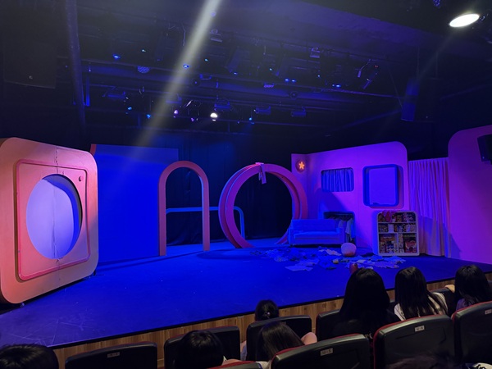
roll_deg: +2.1
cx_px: 246
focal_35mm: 24
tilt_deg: +1.3
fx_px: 341
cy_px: 184
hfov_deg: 71.6
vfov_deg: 56.8
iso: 800
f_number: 1.78
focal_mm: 6.76
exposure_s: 1/48
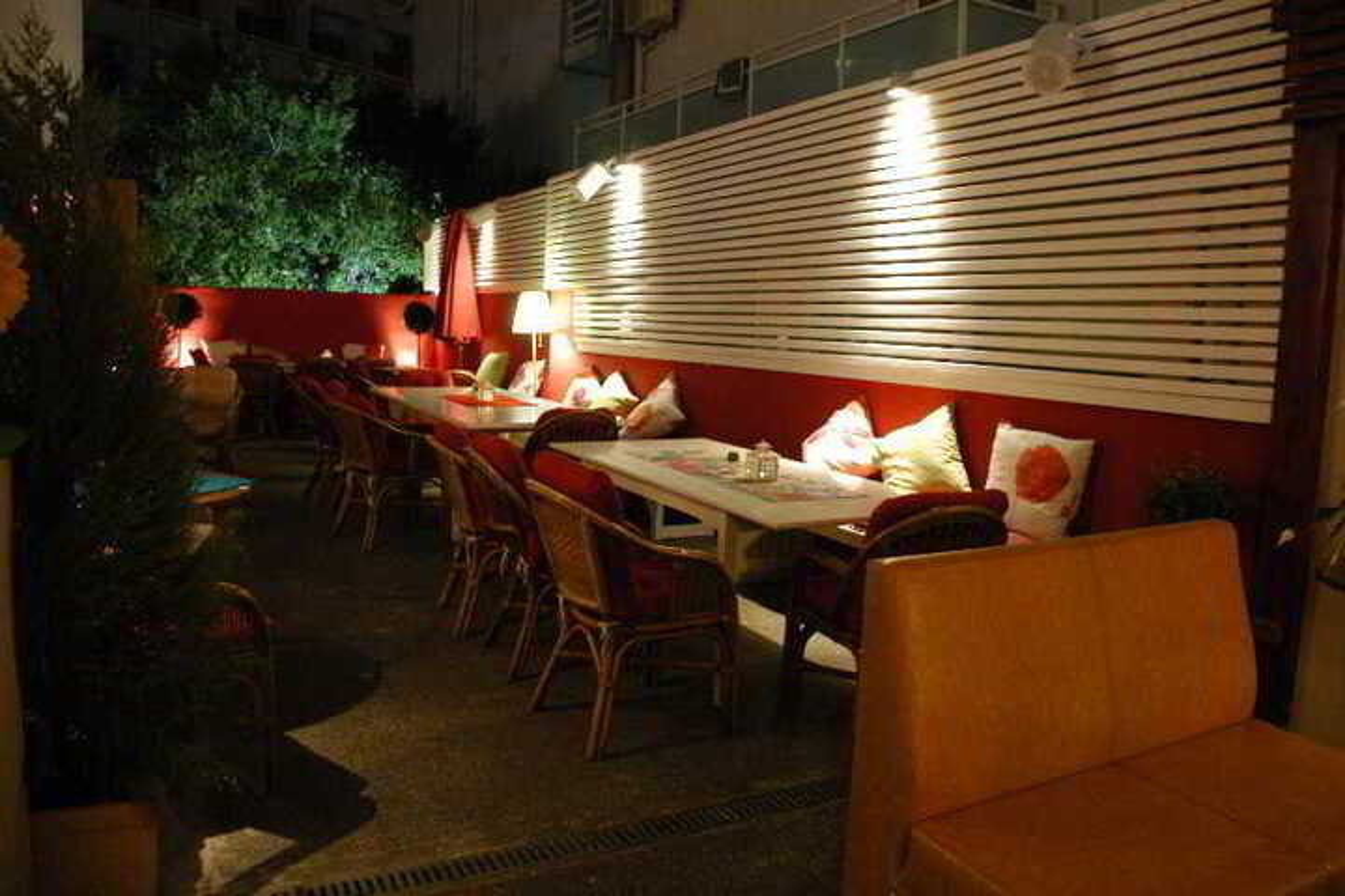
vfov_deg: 47.9
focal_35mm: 27
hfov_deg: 67.4
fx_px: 1009
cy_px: 448
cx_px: 672
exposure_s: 1/3
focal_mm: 18
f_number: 3.5
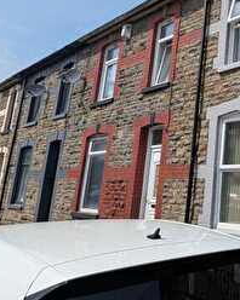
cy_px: 114
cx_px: 352
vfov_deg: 53.7
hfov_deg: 29.3
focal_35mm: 33
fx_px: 293
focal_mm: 2.02
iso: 52
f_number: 1.7
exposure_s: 1/4184
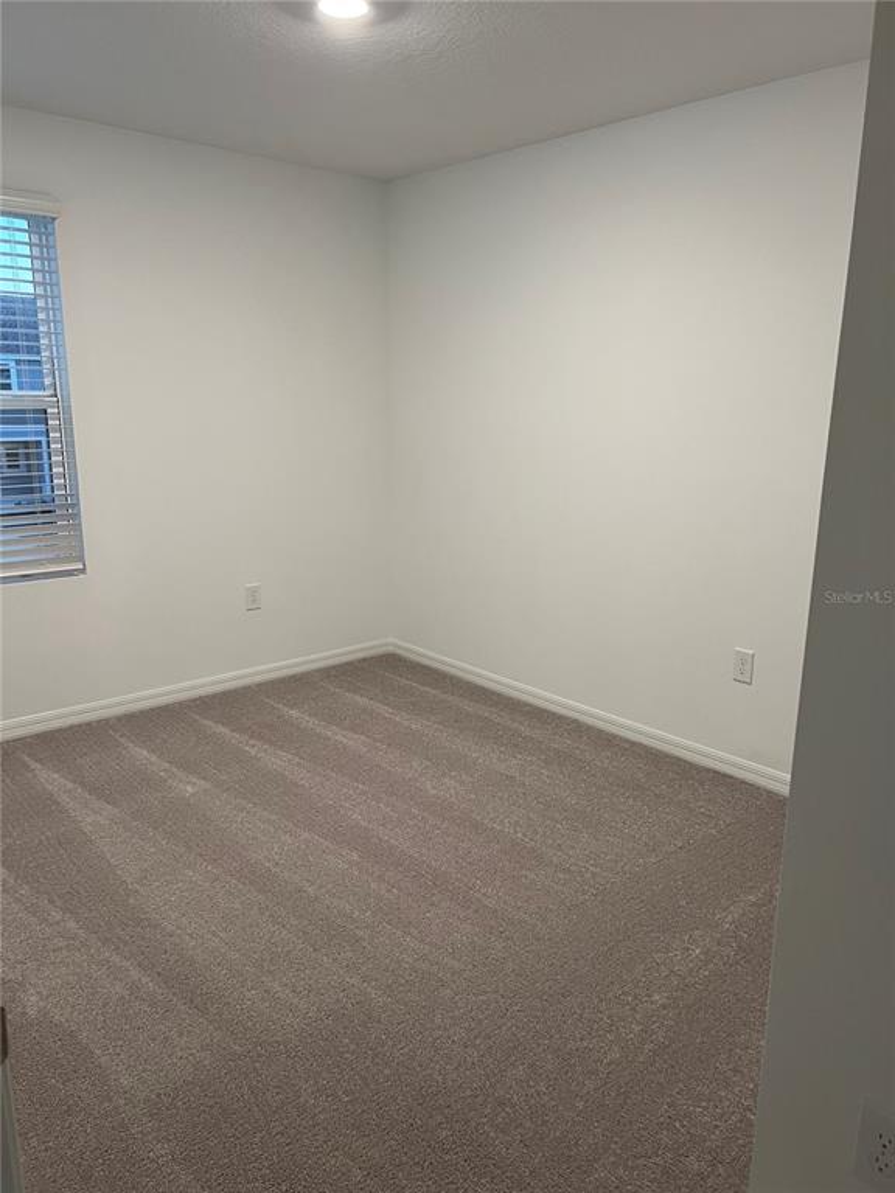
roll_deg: -1.3
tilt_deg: -11.8
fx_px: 896
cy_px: 596
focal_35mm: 26
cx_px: 448
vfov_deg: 67.3
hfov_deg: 53.1
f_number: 1.5
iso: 125
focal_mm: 5.7
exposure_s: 1/60
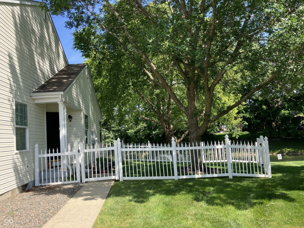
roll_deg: +4.8
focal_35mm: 28
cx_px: 152
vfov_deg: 49.7
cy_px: 114
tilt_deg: +4.7
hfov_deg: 63.5
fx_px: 246
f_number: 1.8
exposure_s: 1/648
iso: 32
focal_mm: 3.99
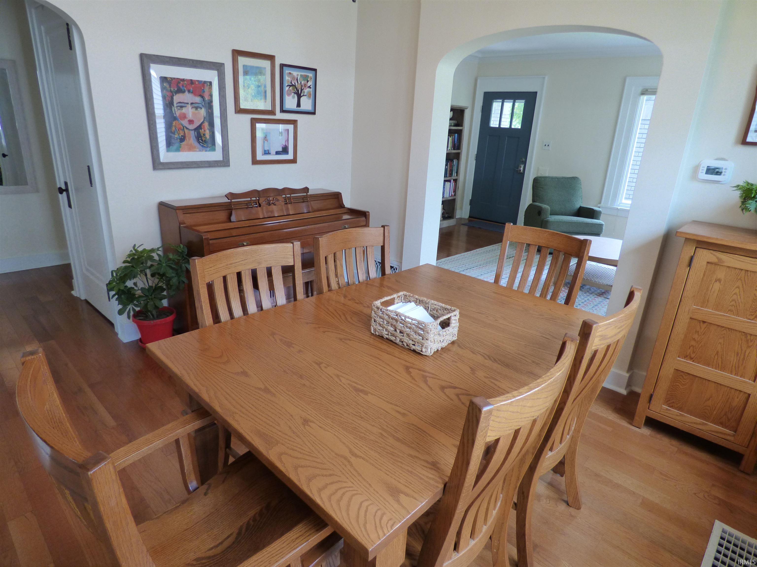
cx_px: 378
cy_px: 284
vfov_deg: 66.0
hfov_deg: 81.7
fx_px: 437
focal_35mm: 20
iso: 400
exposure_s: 1/50
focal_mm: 3.58
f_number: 2.8
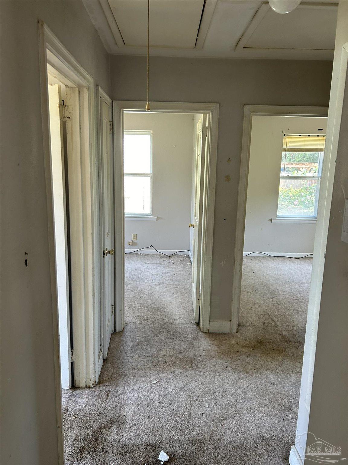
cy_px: 232
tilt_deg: -8.5
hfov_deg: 53.1
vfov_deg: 67.3
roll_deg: -1.8
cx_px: 174
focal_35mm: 26
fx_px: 349
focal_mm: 5.7
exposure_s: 1/114
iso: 125
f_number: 1.5
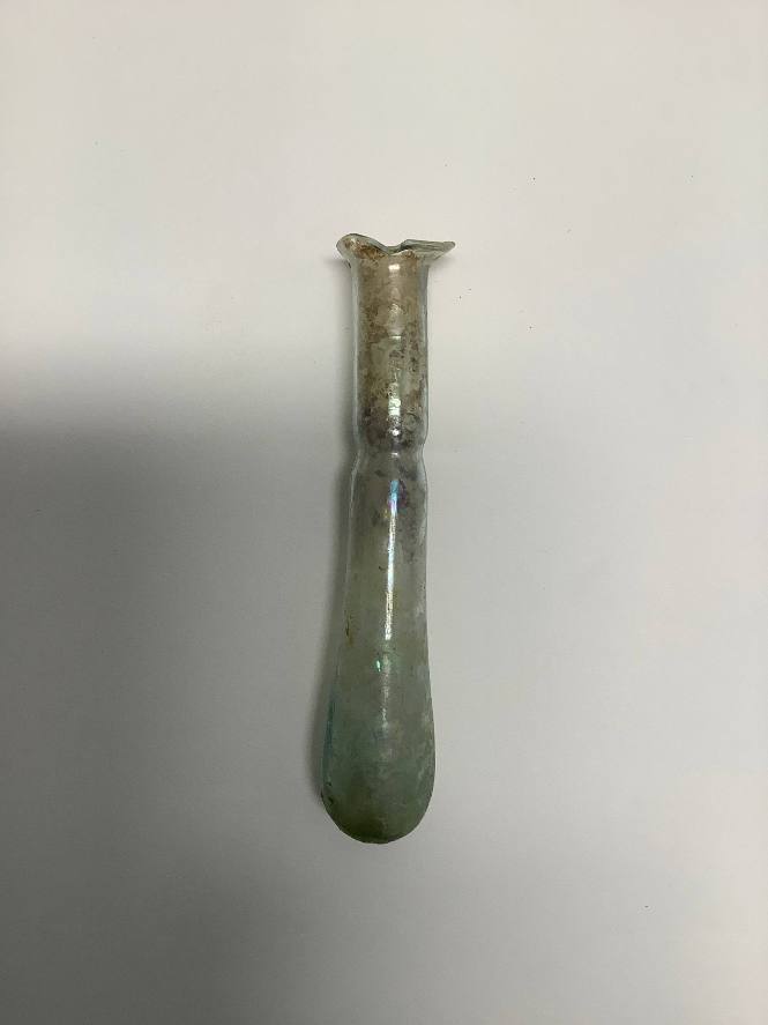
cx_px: 384
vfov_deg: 58.4
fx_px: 917
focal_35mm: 31
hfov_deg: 45.4
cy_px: 512
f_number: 2.4
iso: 80
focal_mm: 3.3
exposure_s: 1/120
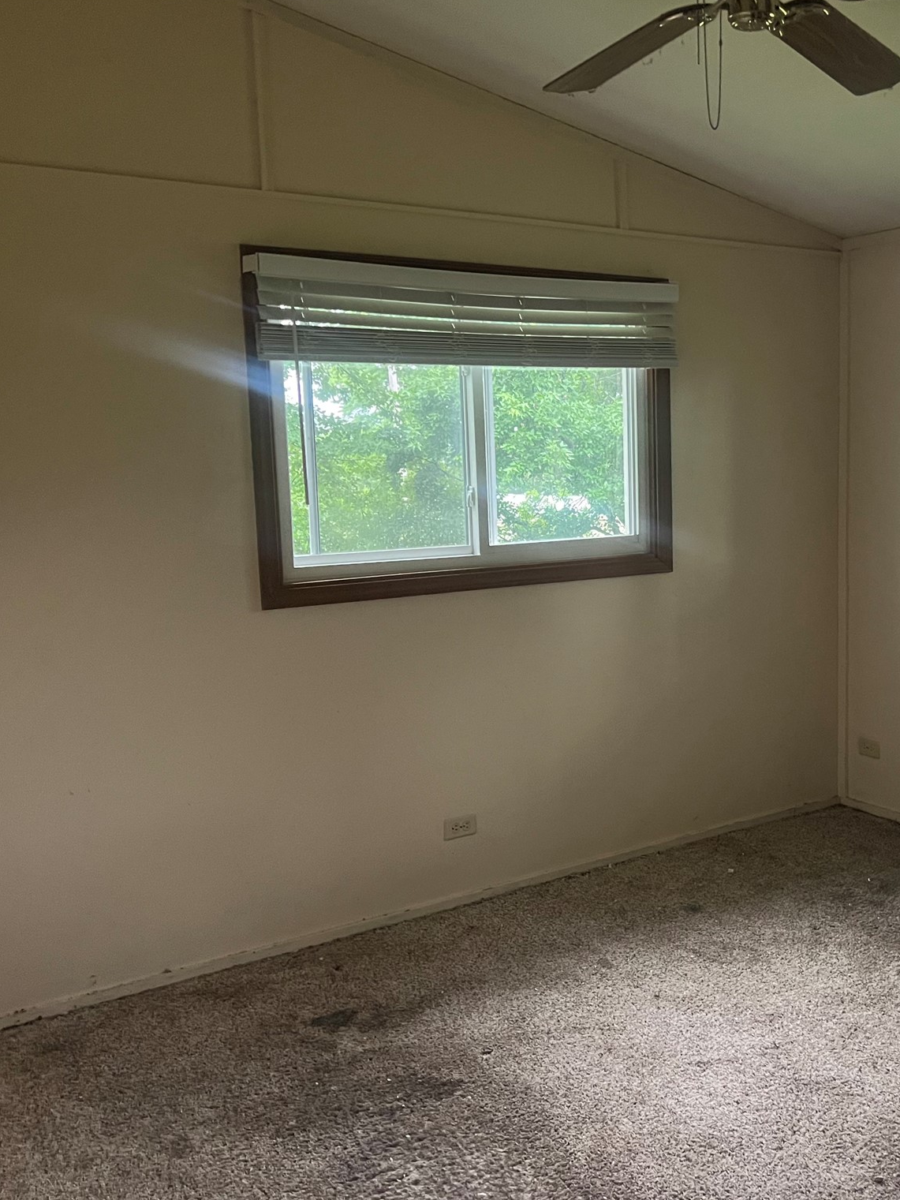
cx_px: 667
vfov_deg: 52.6
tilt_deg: -7.0
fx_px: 1213
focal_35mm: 35
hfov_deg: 39.7
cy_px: 597
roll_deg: +2.1
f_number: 1.5
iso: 500
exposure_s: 1/40
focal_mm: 5.7
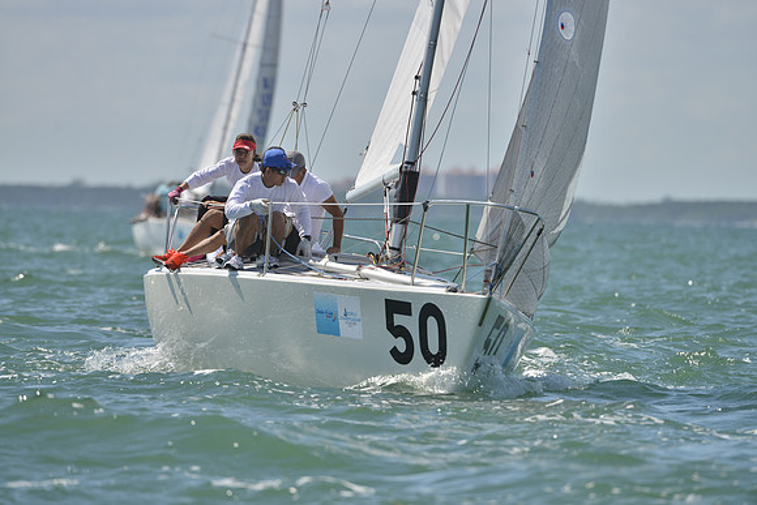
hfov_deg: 5.2
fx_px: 8413
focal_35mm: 400
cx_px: 378
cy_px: 252
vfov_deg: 3.4
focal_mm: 400
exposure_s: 1/1250
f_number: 6.3
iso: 200
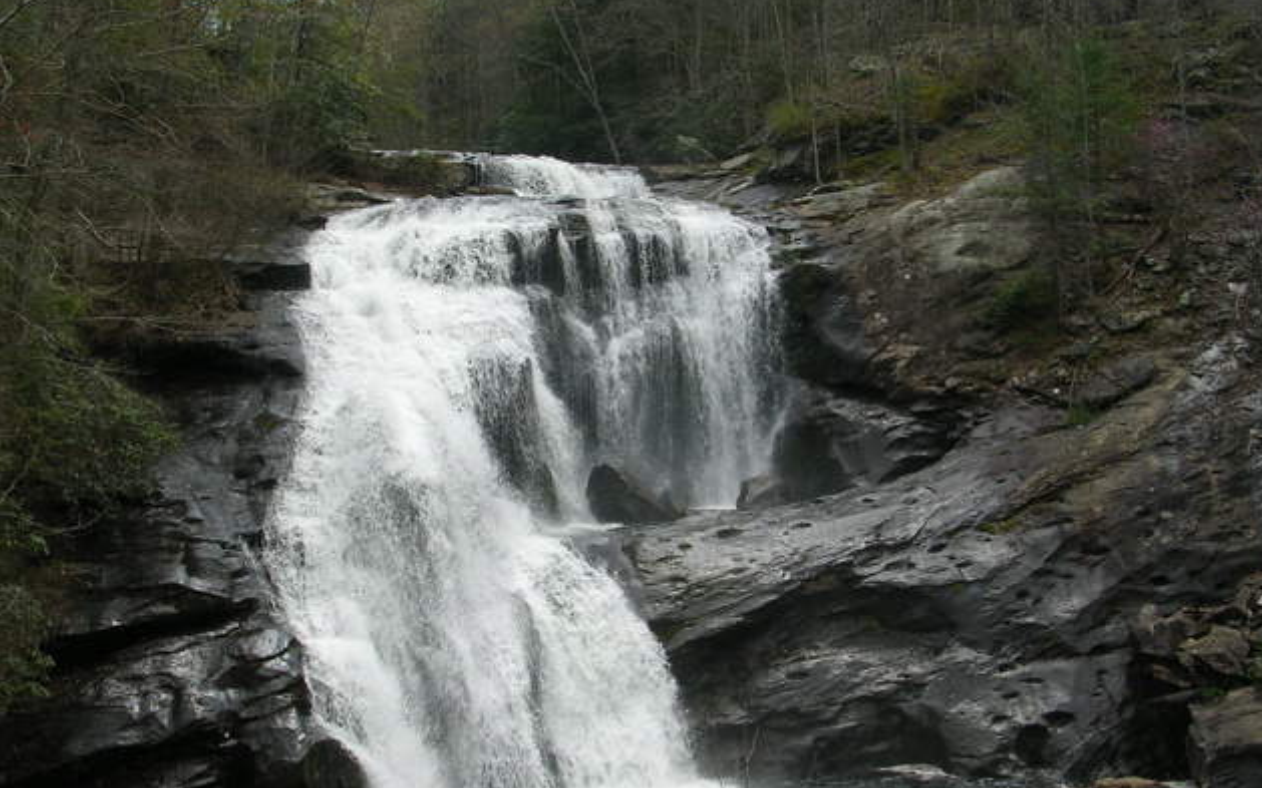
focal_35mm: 41
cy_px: 423
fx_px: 1410
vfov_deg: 31.2
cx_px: 640
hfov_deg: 48.2
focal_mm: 5.8
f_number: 5.6
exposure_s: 1/139
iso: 50
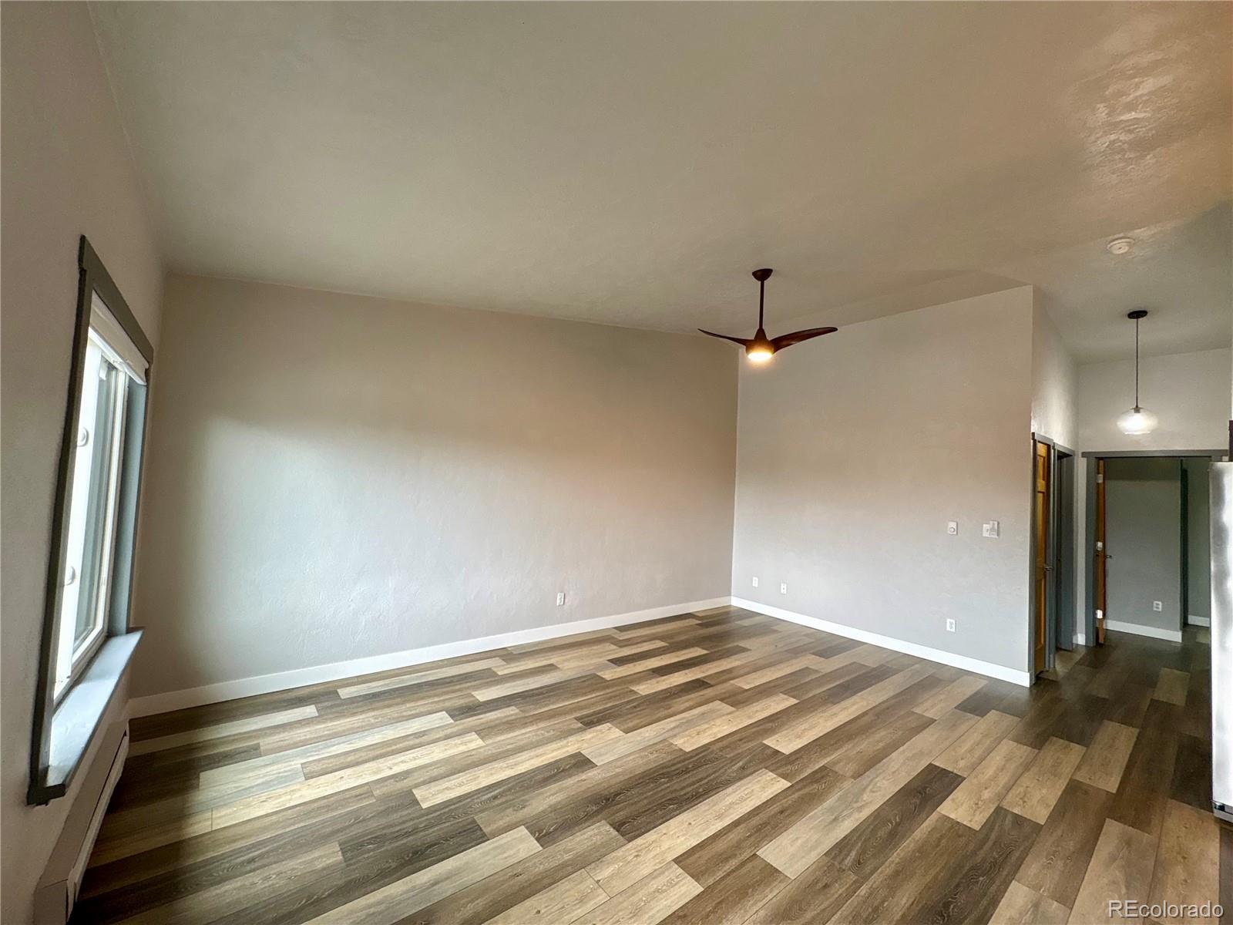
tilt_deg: +3.1
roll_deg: -2.3
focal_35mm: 14
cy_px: 462
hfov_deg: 102.1
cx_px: 616
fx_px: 499
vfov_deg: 85.7
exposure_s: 1/60
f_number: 2.2
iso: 125
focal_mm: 2.22
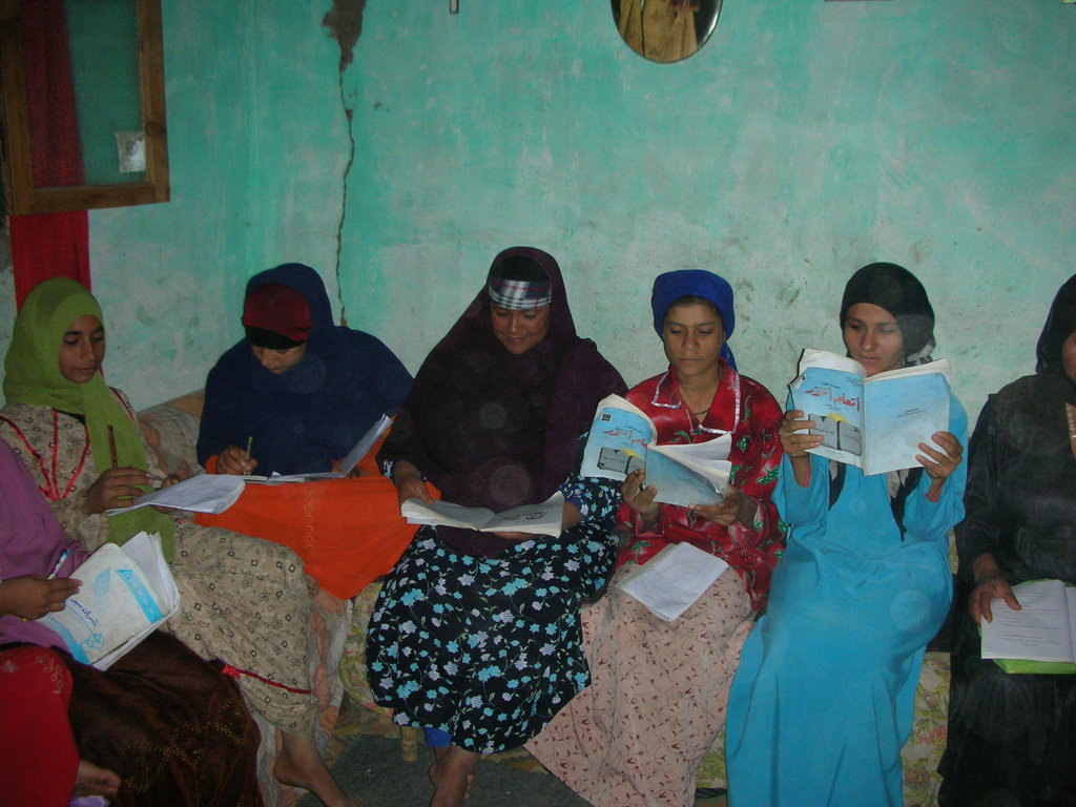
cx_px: 538
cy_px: 404
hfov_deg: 52.6
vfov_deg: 40.7
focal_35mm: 35
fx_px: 1088
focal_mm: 5.8
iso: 117
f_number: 3
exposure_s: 1/60.1
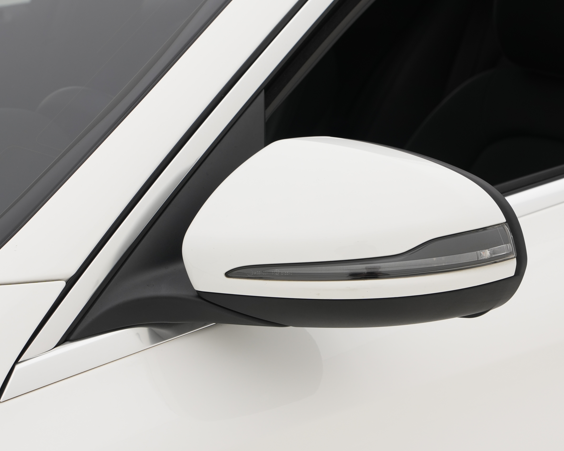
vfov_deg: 15.8
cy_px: 235
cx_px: 338
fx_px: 1629
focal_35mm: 98
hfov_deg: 19.6
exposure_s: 1/80
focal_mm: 53
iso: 200
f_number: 7.1
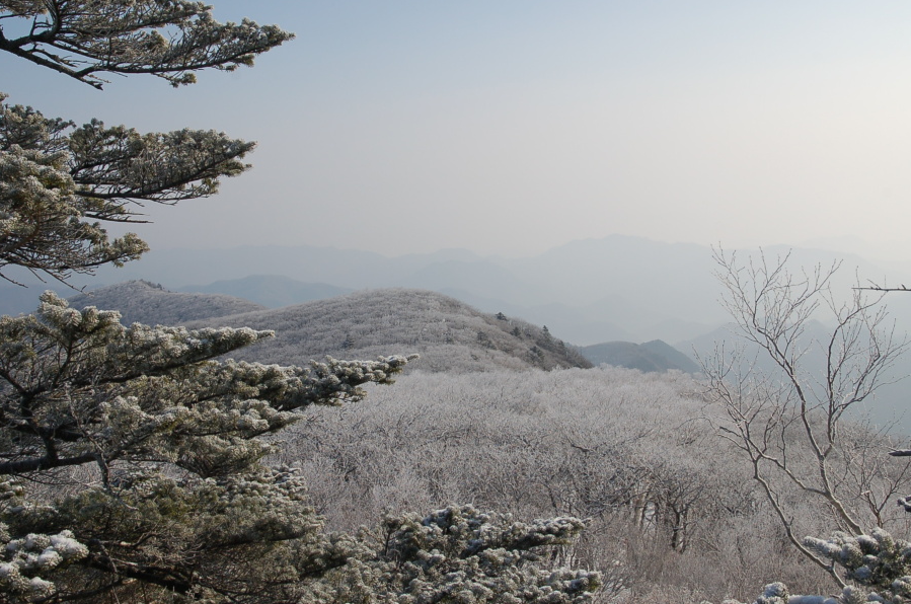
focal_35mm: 41
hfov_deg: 47.5
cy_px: 269
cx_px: 442
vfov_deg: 32.5
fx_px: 1036
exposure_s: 1/400
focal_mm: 24
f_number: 10
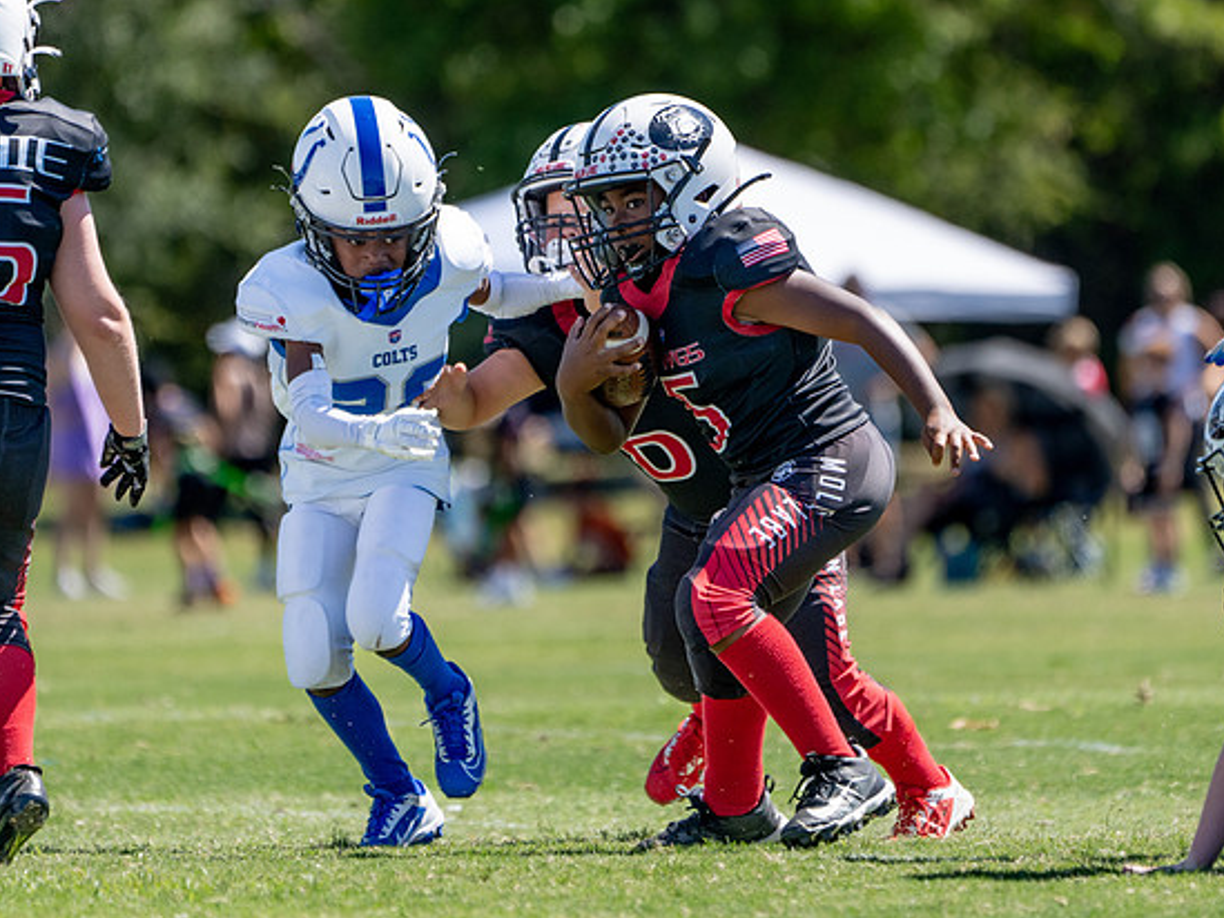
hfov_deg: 2.9
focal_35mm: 673
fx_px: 23802
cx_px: 671
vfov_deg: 2.2
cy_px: 333
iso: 320
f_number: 5.6
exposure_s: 1/1250
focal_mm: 400
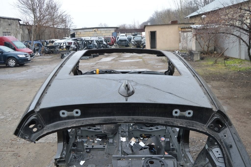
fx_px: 240
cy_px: 84
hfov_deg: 55.1
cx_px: 126
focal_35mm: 34
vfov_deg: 38.3
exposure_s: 1/60
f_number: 5.6
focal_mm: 23
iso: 160
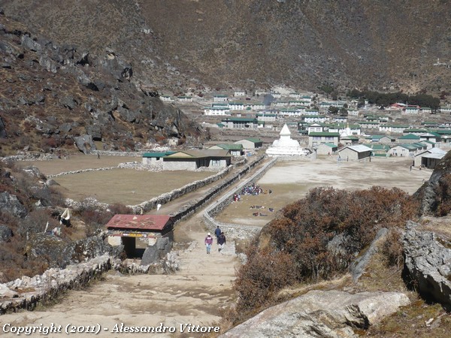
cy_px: 169
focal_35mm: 55
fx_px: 717
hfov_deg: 34.9
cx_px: 226
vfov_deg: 26.6
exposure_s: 1/200
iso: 100
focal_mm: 9.1
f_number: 10
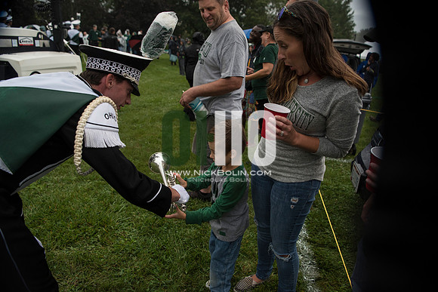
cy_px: 146
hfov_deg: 73.7
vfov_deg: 53.2
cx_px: 219
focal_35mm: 24
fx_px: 292
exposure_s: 1/1600
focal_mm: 24
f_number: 3.5
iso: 640
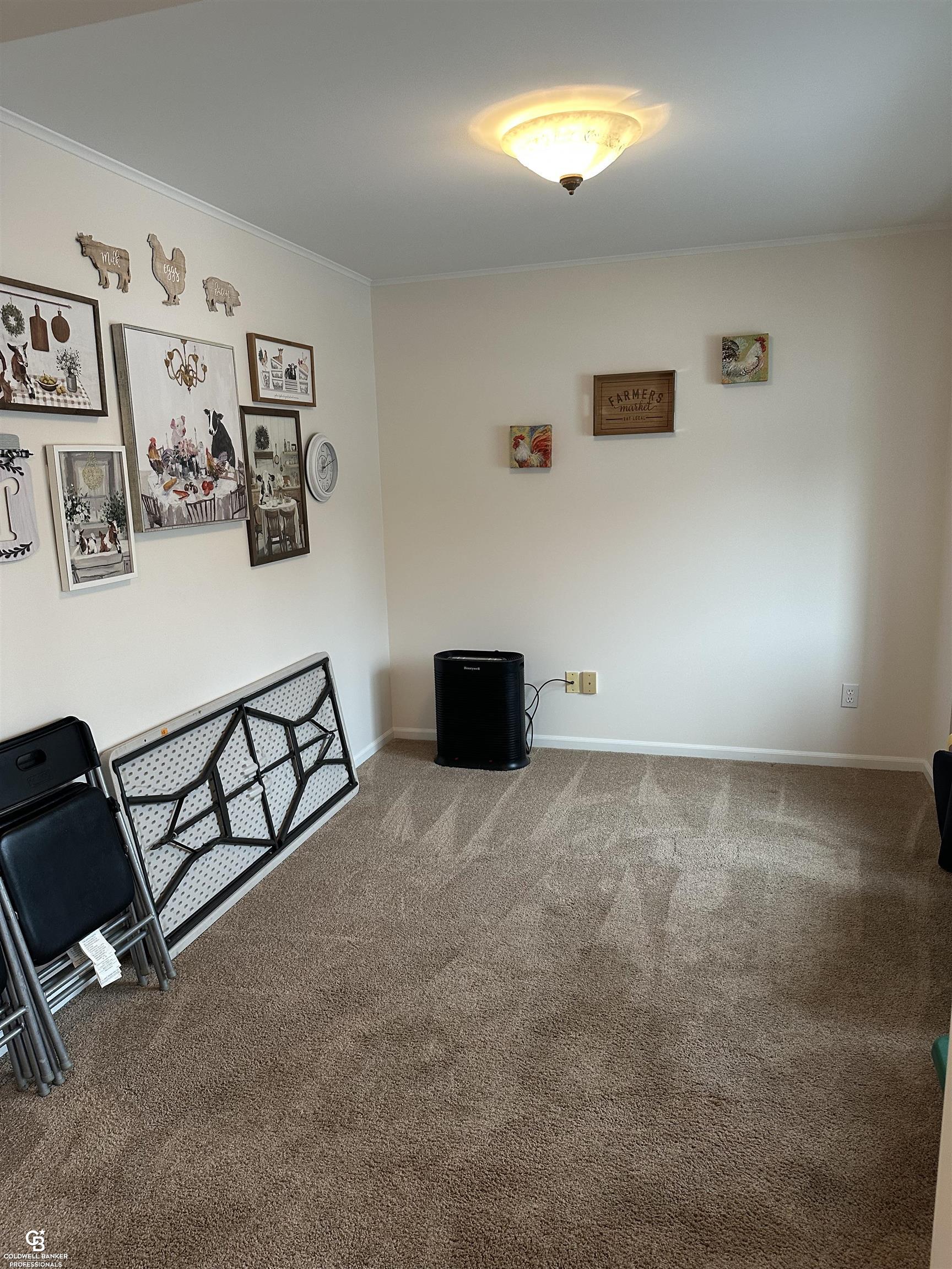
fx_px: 880
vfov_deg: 71.6
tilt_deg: -10.0
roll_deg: +0.8
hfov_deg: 56.8
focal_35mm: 24
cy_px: 634
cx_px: 476
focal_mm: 6.86
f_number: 1.78
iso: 200
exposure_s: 1/60
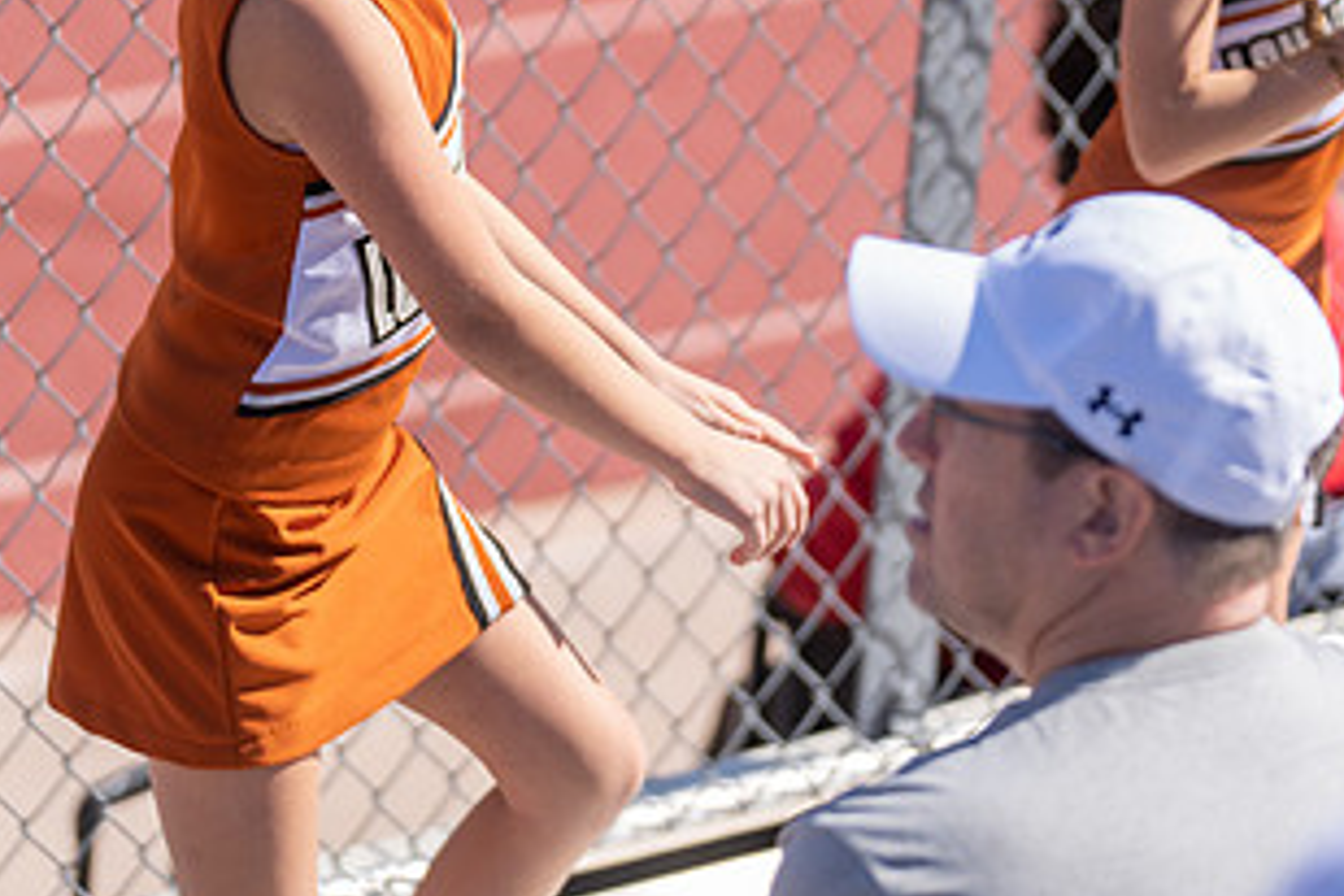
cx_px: 457
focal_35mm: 248
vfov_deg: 5.5
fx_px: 9258
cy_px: 80
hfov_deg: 8.3
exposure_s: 1/1250
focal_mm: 132
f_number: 2.8
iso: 100
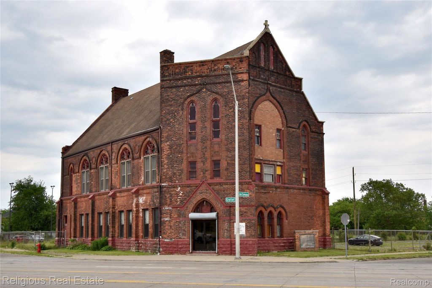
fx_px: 360
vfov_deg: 43.6
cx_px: 216
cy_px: 144
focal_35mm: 30
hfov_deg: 61.9
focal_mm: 20
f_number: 5.6
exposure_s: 1/250
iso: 100
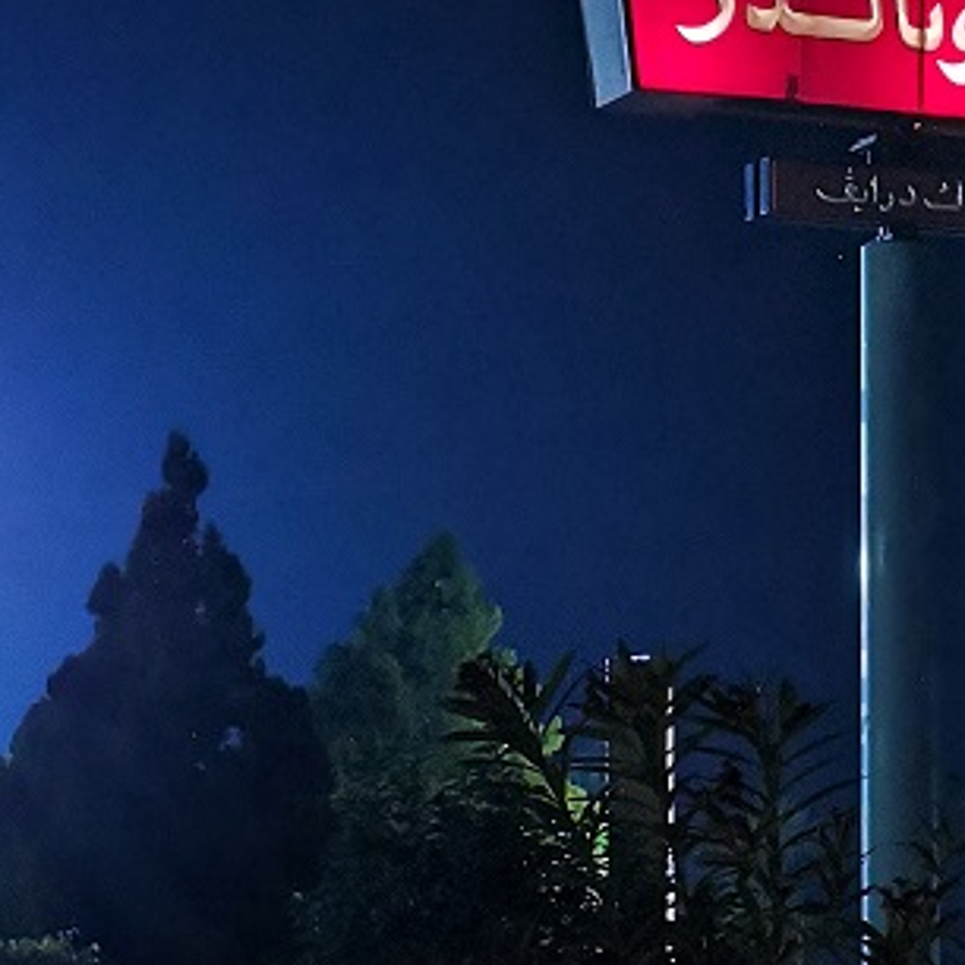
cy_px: 300
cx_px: 874
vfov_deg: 9.0
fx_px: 6119
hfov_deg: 9.0
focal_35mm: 194
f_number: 2.4
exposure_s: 6
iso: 640
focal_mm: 7.48
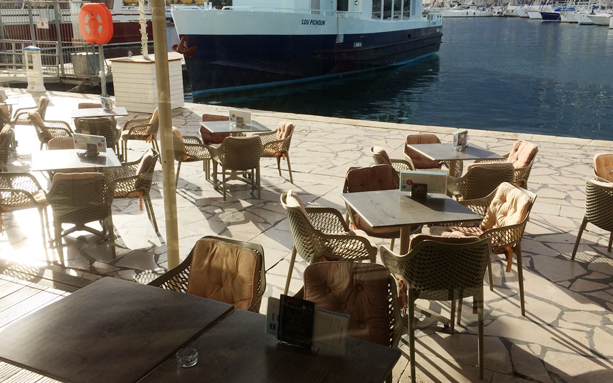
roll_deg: +0.0
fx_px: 585
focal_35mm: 35
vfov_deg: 36.3
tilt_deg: -16.5
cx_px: 286
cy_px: 185
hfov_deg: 55.3
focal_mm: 4.15
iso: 32
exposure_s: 1/1414
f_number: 2.2
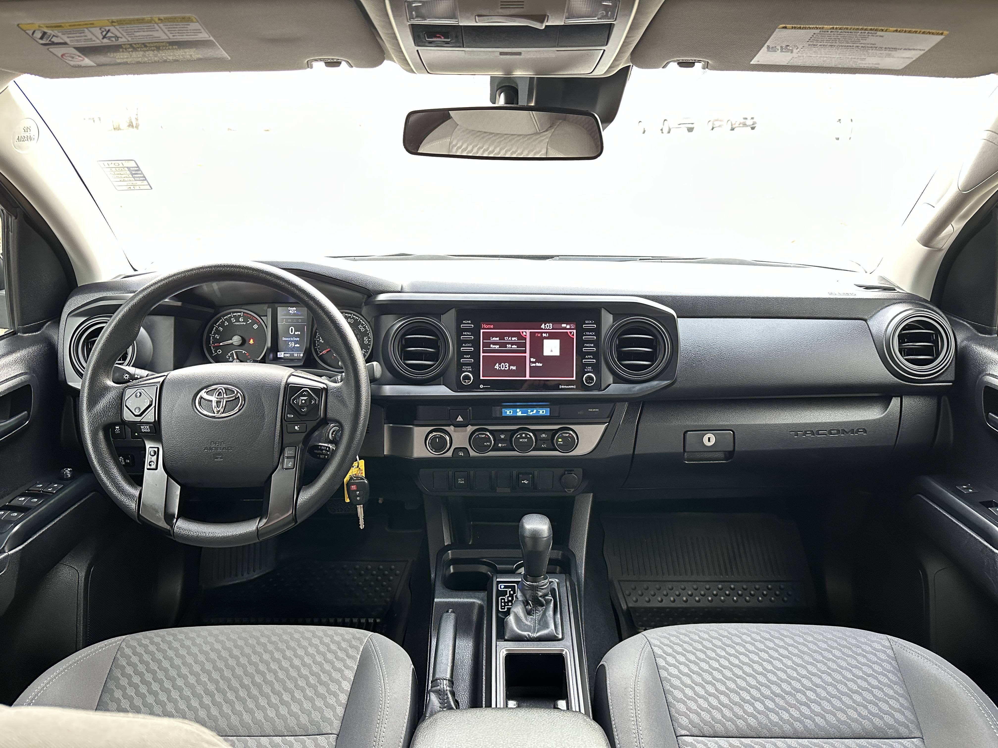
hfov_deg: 71.6
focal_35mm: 24
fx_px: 692
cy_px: 374
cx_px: 499
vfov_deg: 56.8
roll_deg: +2.8
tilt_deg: -17.6
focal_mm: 6.86
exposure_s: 1/60
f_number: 1.78
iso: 500
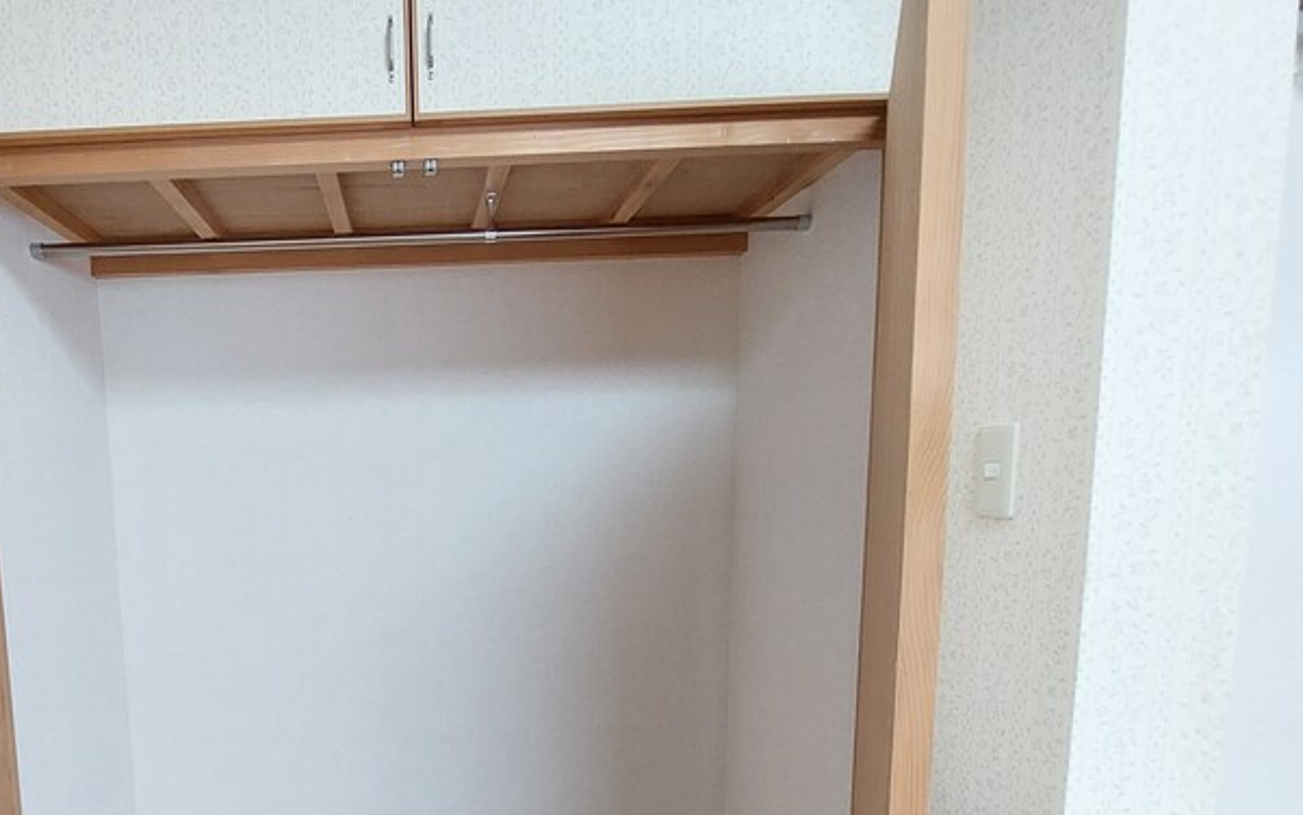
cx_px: 418
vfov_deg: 53.5
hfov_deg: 76.7
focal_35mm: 22
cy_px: 572
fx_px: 781
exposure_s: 1/60
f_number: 2.2
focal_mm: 1.74
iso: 320
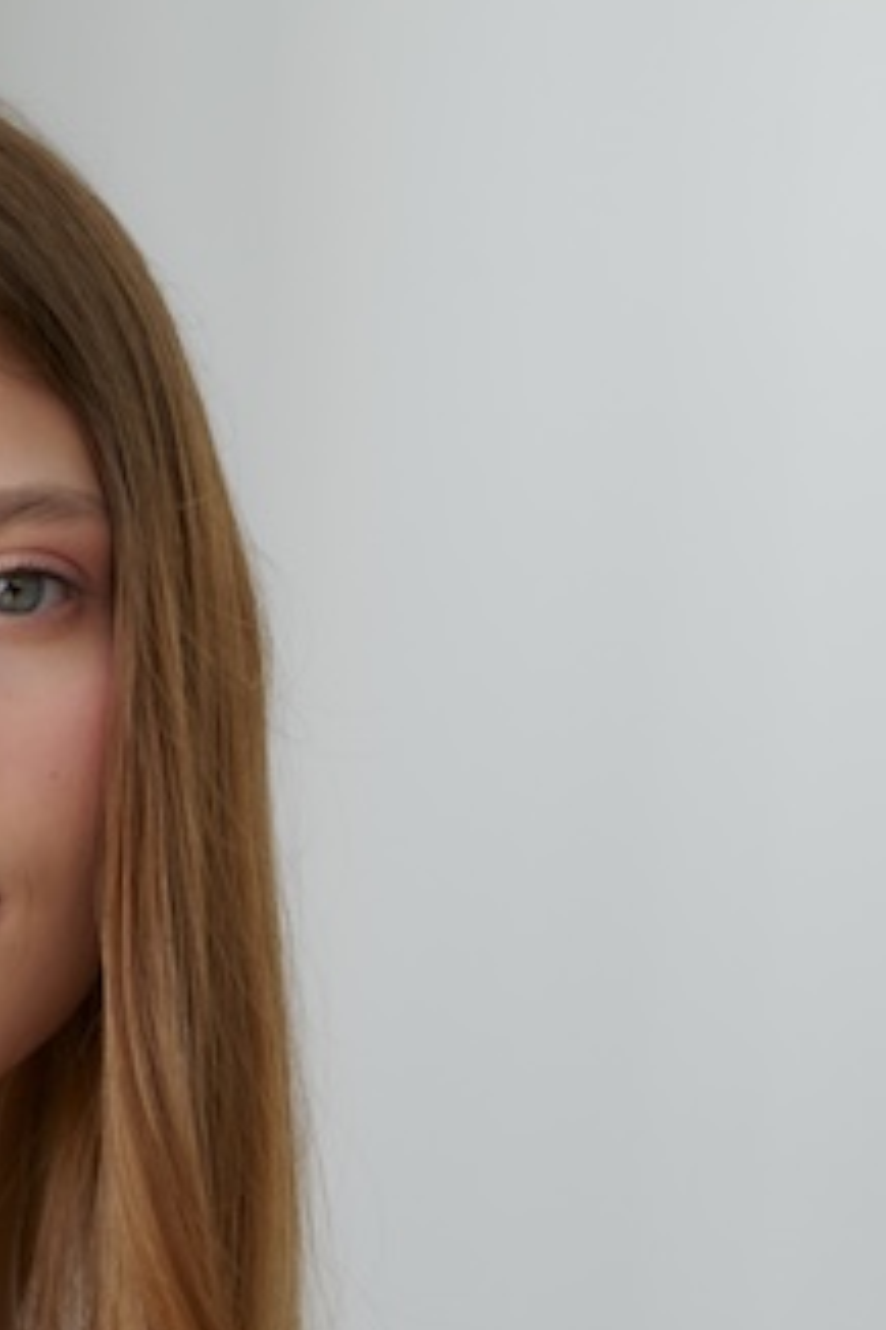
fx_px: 4767
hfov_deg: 10.5
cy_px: 2374
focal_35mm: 129
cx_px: -53
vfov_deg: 14.1
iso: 200
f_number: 3.5
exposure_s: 1/160
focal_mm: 35
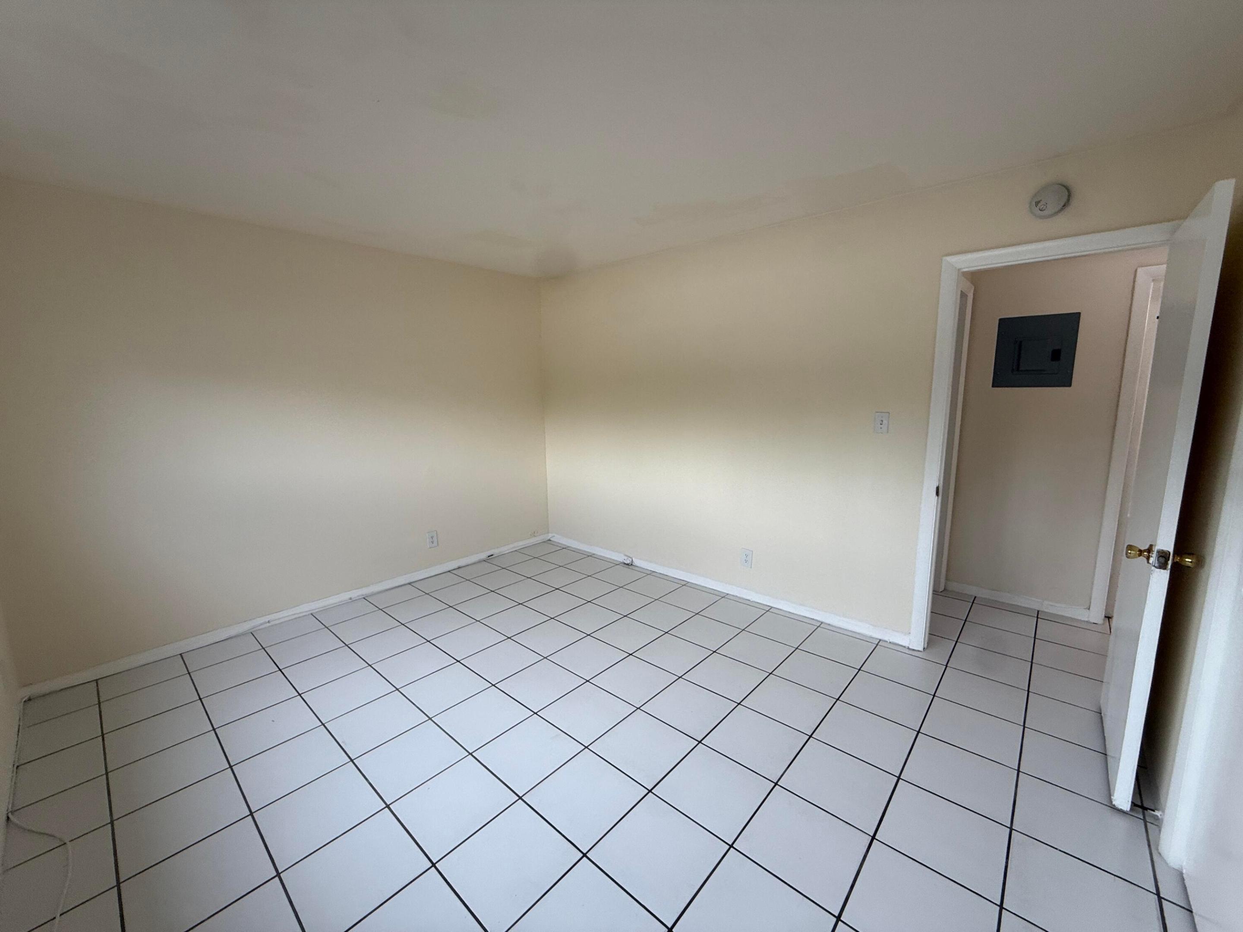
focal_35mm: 14
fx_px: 503
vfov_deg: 85.7
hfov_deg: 102.1
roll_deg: +0.2
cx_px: 622
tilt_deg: -8.1
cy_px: 466
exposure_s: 1/99
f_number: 2.2
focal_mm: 2.22
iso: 64
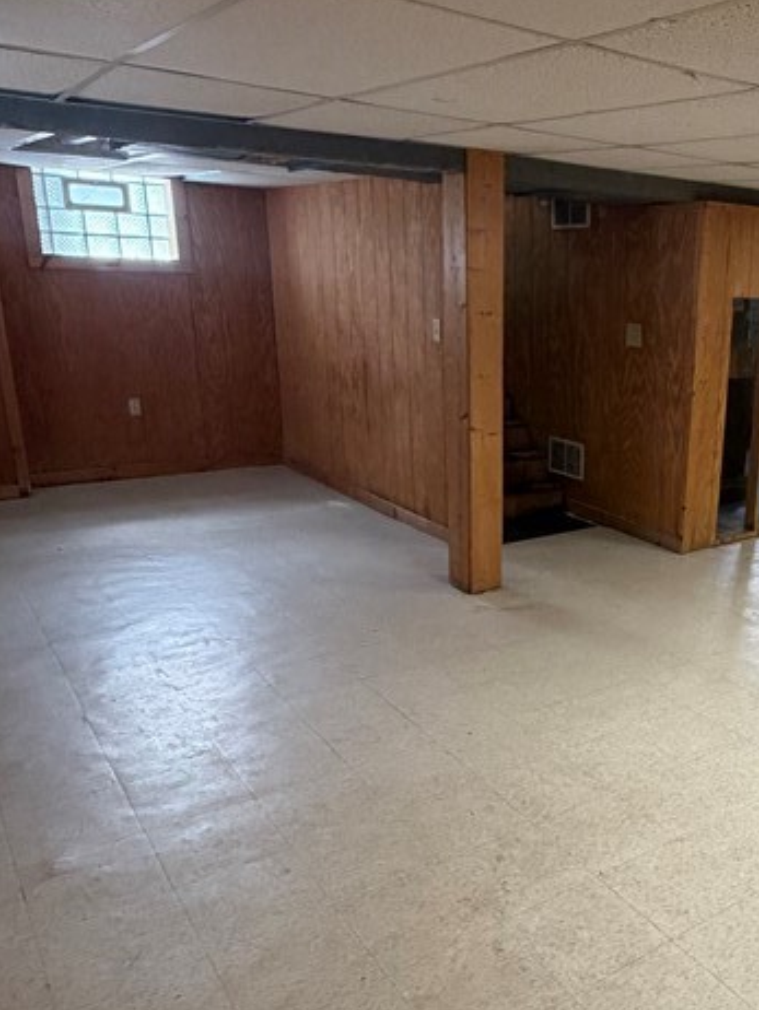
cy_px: 564
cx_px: 623
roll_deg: -2.0
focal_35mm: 31
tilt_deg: -18.3
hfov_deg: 43.1
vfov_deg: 58.2
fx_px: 905
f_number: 2.2
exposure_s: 1/60
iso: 320
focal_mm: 2.22
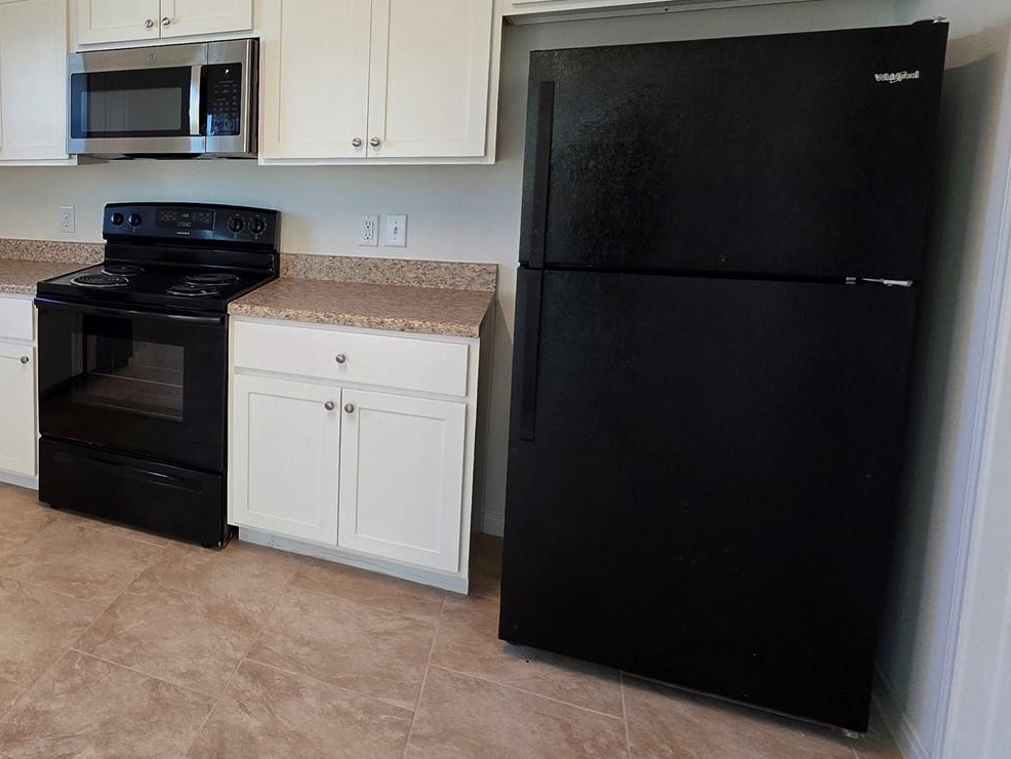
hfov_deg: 54.3
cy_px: 262
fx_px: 789
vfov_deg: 50.6
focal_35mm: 27
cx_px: 52
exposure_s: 1/120
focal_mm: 2.2
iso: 80
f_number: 1.9
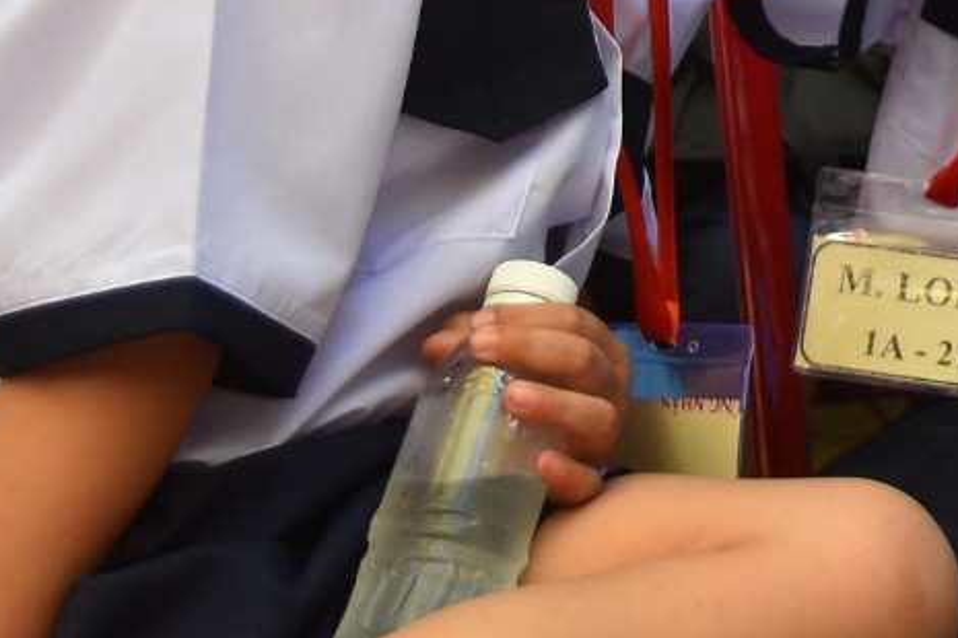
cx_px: 1255
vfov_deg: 7.4
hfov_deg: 11.0
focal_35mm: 183
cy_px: -356
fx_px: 4863
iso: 320
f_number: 4.2
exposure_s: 1/250
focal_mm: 35
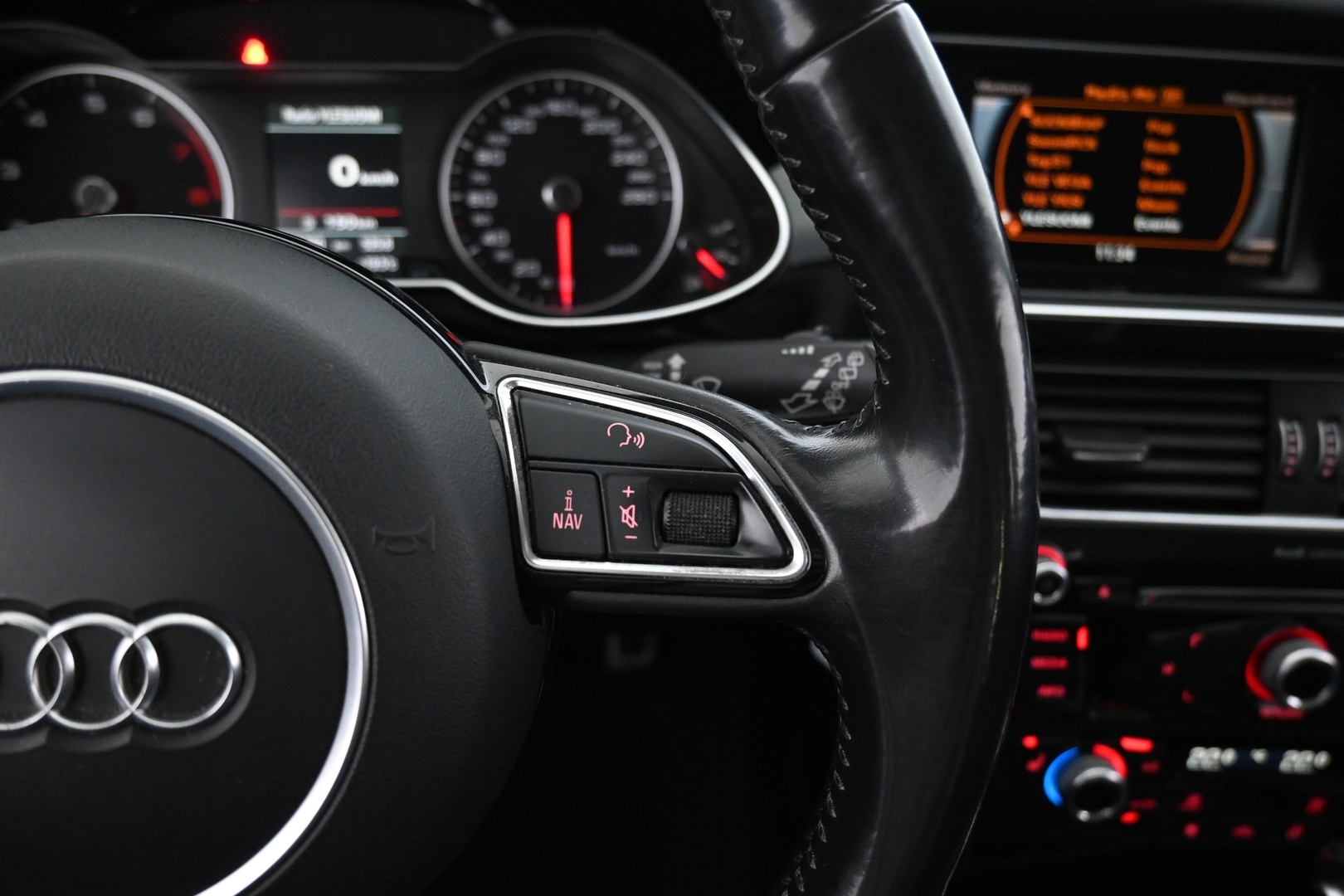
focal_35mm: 26
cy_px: 448
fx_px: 952
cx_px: 672
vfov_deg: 50.4
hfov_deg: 70.4
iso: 3600
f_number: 3.5
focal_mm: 17
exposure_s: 1/25
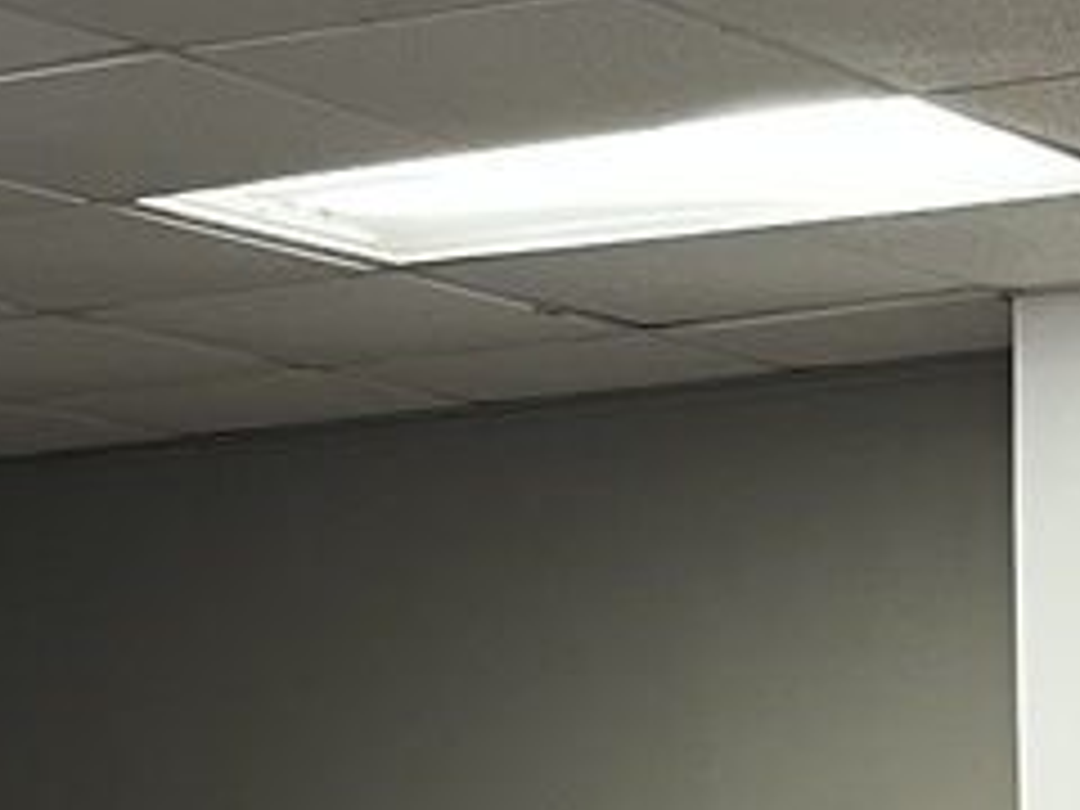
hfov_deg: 12.4
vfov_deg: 9.2
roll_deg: +0.8
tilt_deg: -0.5
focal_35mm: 156
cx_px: 1188
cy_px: 1269
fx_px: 4867
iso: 100
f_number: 1.6
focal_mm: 5.1
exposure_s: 1/60
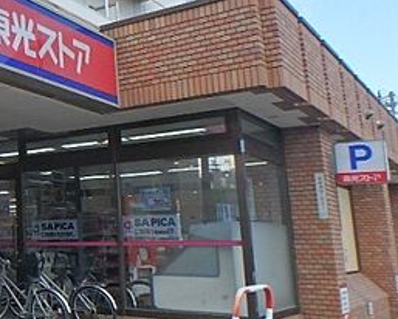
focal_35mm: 51
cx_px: -87
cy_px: 129
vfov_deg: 29.6
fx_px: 601
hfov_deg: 30.7
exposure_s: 1/500
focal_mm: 3.7
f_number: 3.5
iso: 125
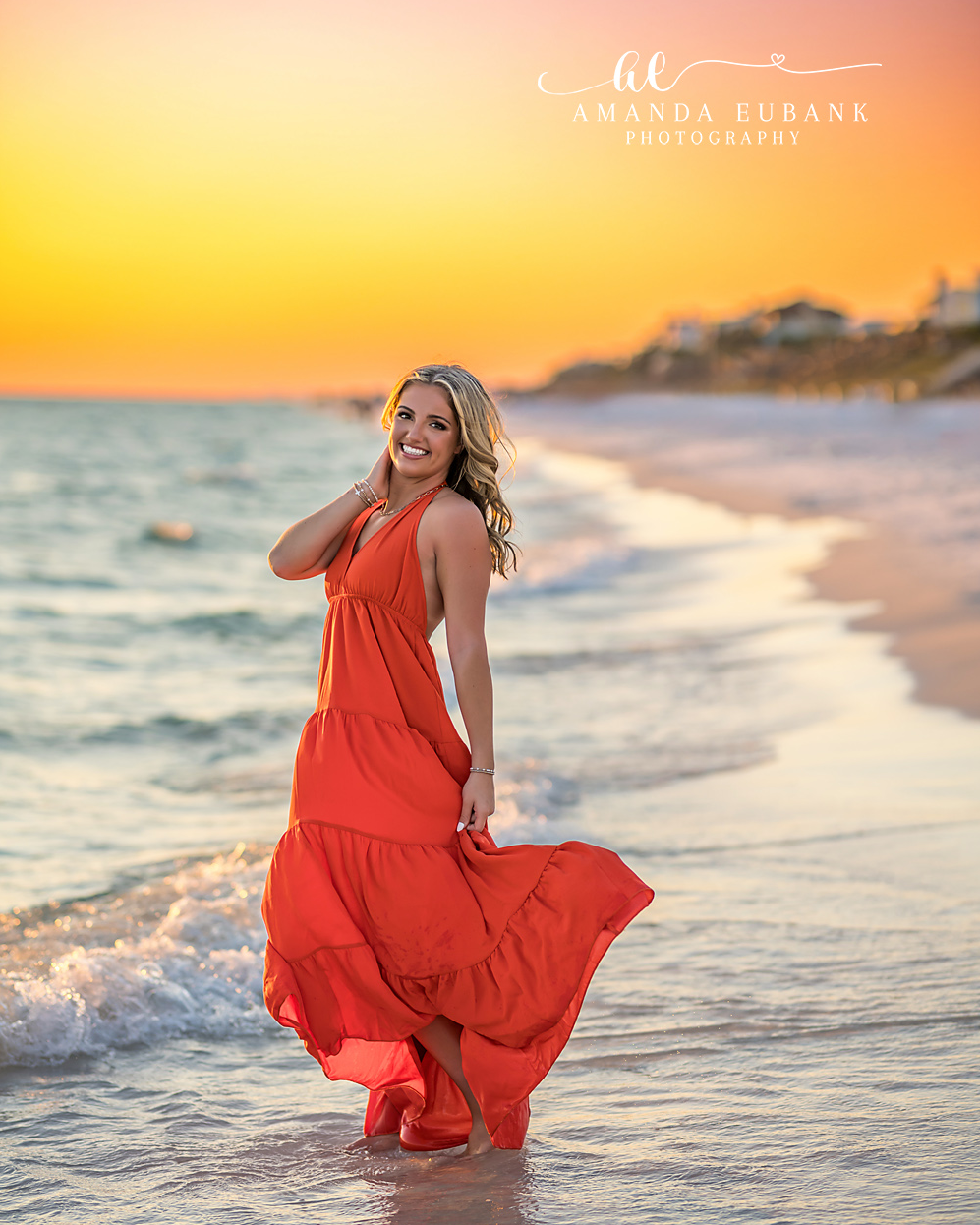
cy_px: 584
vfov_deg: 20.0
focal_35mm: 96
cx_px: 490
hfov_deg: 16.0
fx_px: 3480
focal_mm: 85
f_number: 1.8
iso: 160
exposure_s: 1/1600
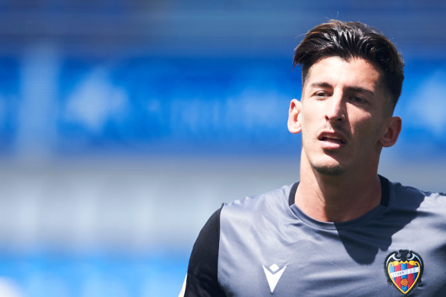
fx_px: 7456
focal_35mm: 602
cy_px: 222
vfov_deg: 2.3
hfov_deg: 3.4
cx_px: 327
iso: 320
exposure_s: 1/1600
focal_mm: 400
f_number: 4
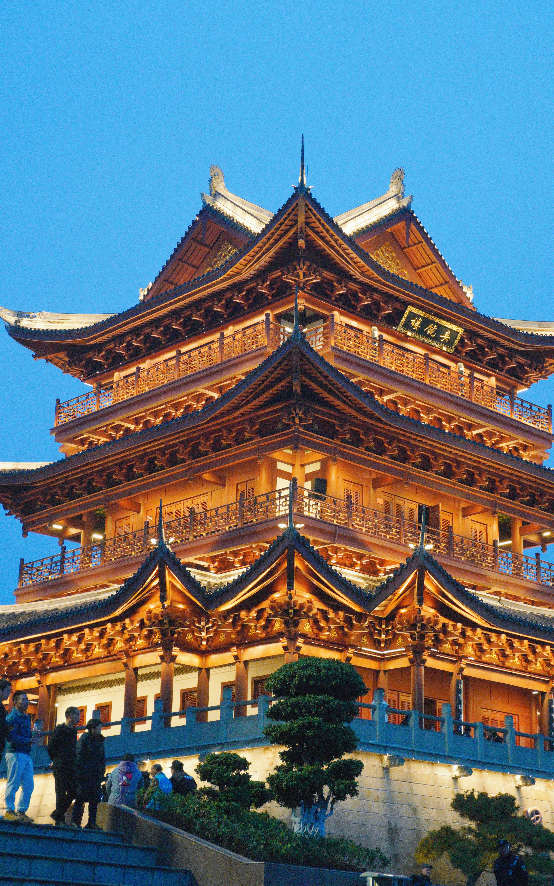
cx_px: 303
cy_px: 424
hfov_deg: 21.4
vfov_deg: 33.7
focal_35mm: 61
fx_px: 1463
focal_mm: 37
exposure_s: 1/60
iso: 2000
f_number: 8
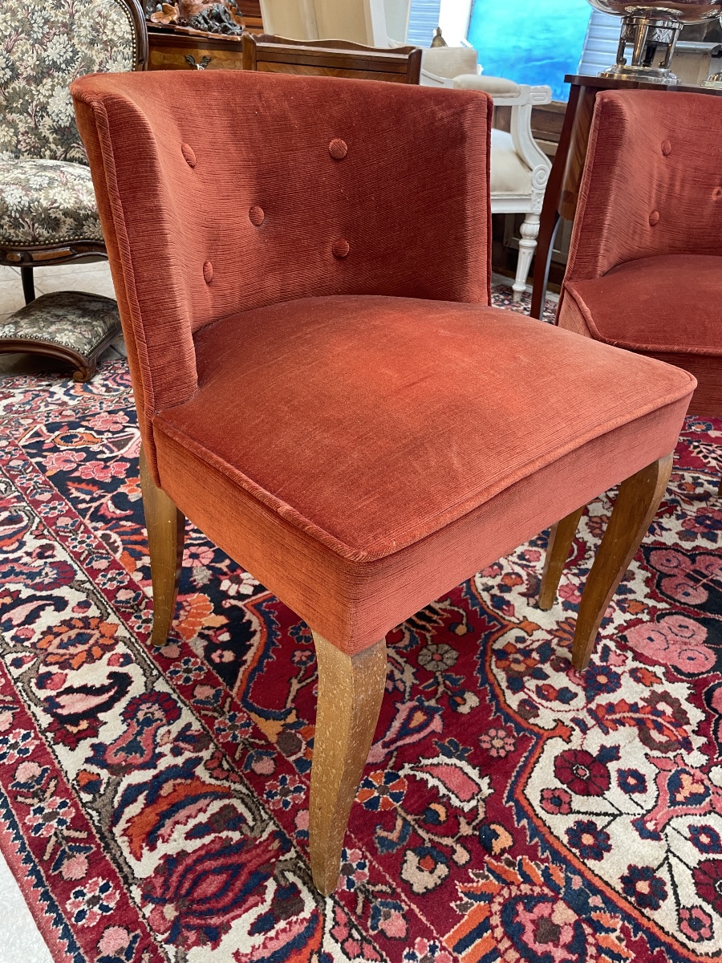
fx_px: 723
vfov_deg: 67.3
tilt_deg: -31.5
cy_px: 482
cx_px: 361
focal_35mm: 26
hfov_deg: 53.1
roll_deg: -5.7
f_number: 1.6
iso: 125
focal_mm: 4.2
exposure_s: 1/50
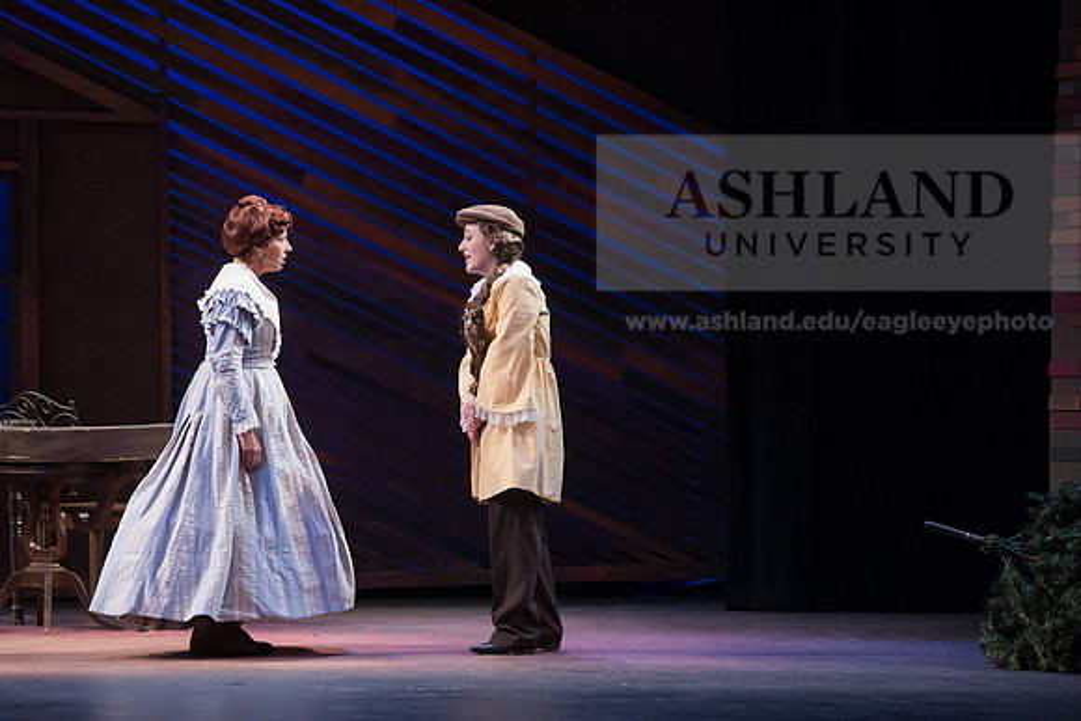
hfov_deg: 14.2
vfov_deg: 9.5
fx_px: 4355
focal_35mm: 145
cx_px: 540
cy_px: 360
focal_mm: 145
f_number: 4
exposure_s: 1/400
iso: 5000
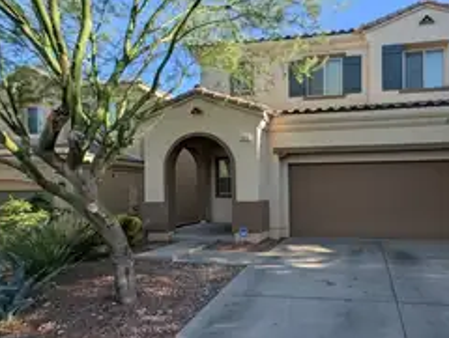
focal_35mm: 20
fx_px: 260
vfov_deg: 65.9
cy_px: 190
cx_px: 322
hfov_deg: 77.1
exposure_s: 1/529
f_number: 1.95
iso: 36
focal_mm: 2.23
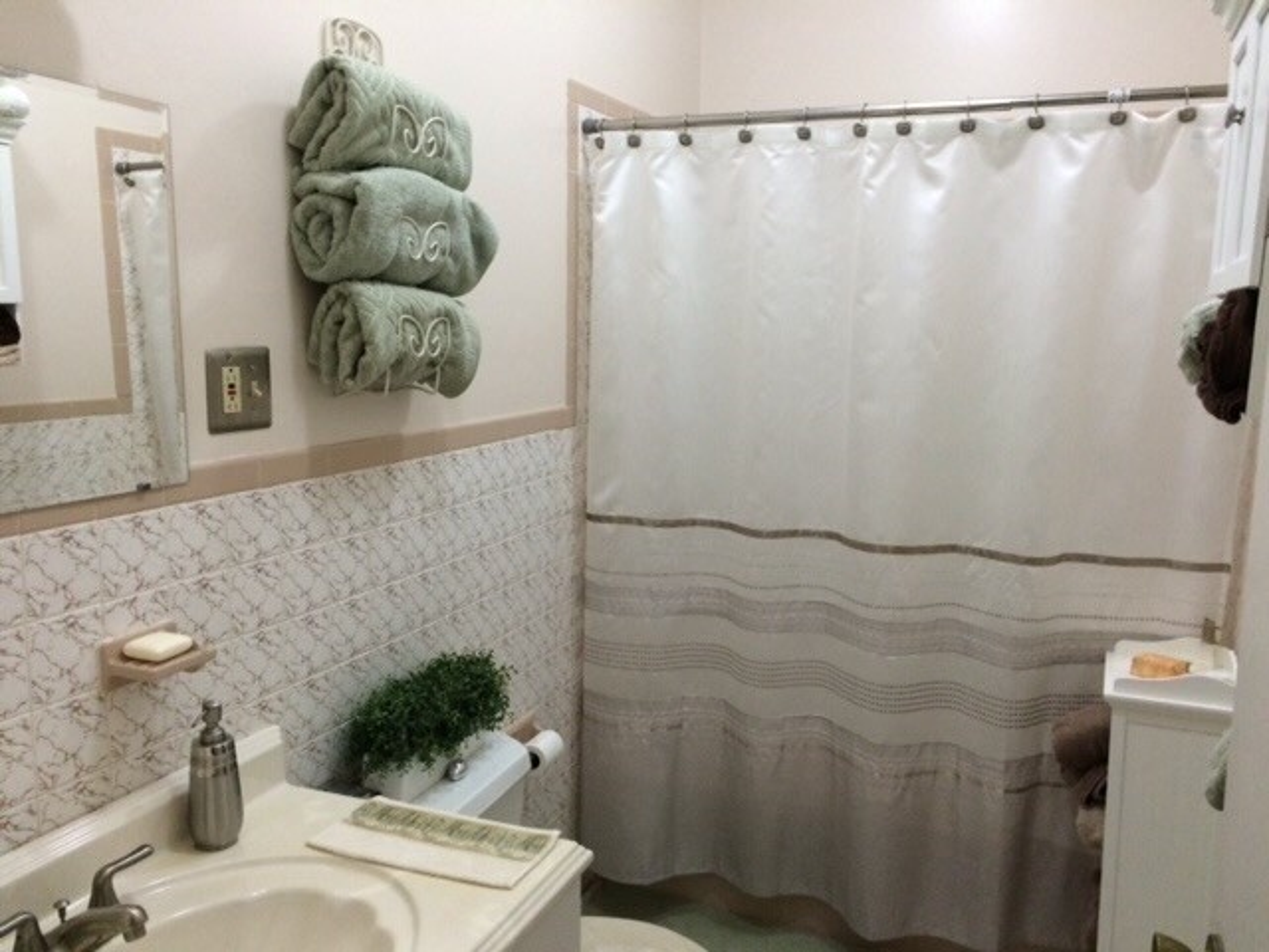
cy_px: 476
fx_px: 1063
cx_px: 634
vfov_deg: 48.2
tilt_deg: -4.6
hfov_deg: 61.7
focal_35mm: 29
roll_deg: +1.5
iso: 160
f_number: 2.2
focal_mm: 4.15
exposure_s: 1/30
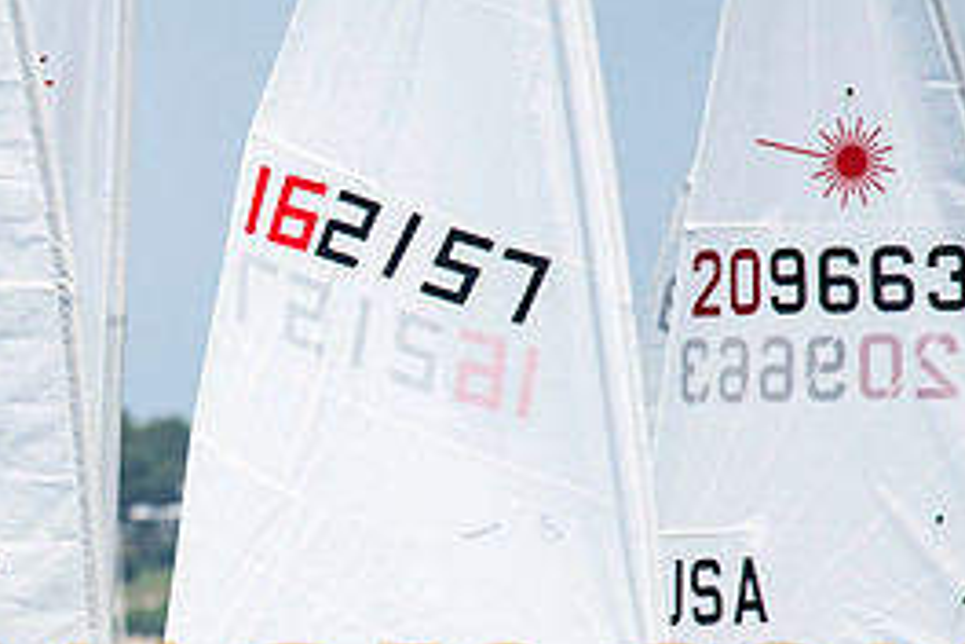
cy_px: 671
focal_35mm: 989
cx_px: -66
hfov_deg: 2.1
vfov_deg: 1.4
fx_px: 26509
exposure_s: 1/1600
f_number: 5
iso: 200
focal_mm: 300
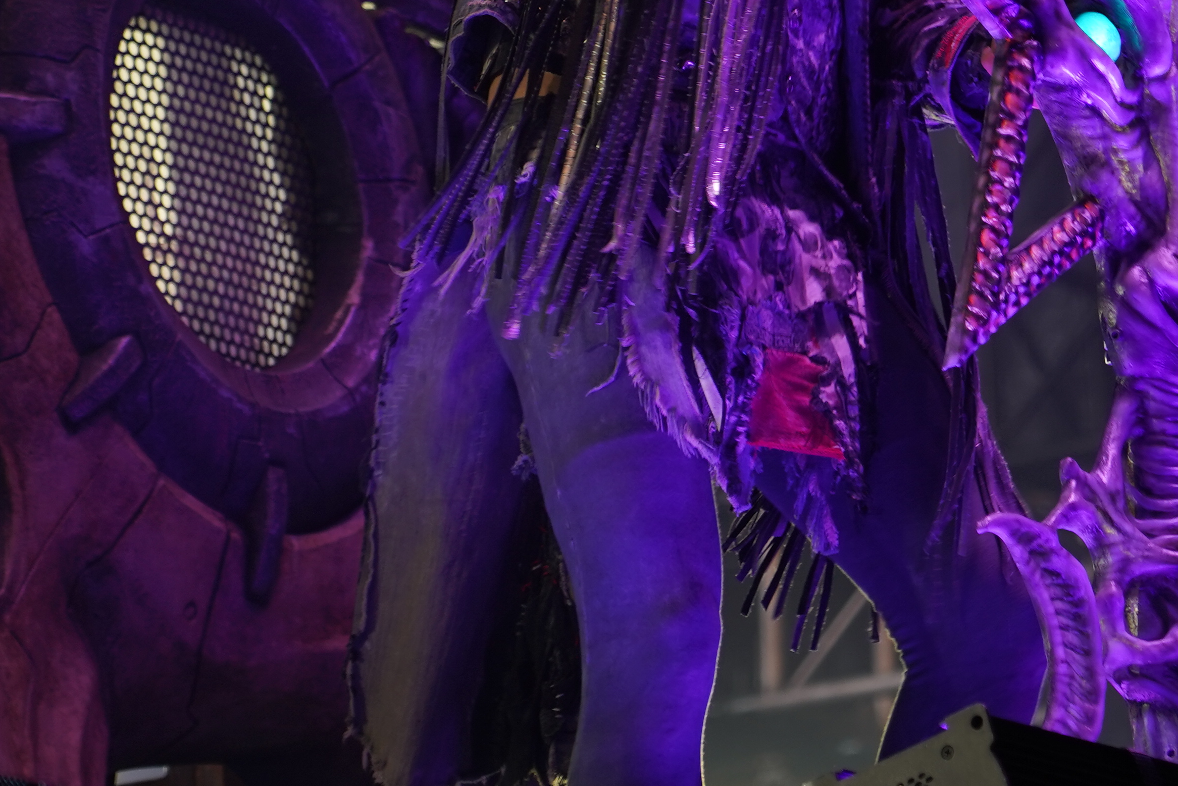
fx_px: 8835
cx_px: 884
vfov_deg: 5.1
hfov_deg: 7.6
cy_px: -33
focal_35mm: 270
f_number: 4
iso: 200
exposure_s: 1/125
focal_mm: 105
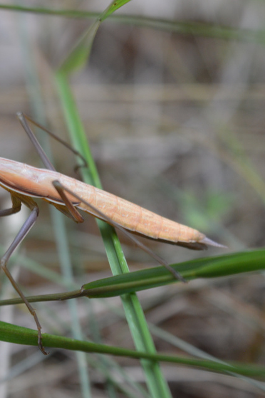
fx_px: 1378
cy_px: 199
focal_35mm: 125
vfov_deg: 16.4
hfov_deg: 10.9
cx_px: 13
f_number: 8
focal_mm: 55
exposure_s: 1/80
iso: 400
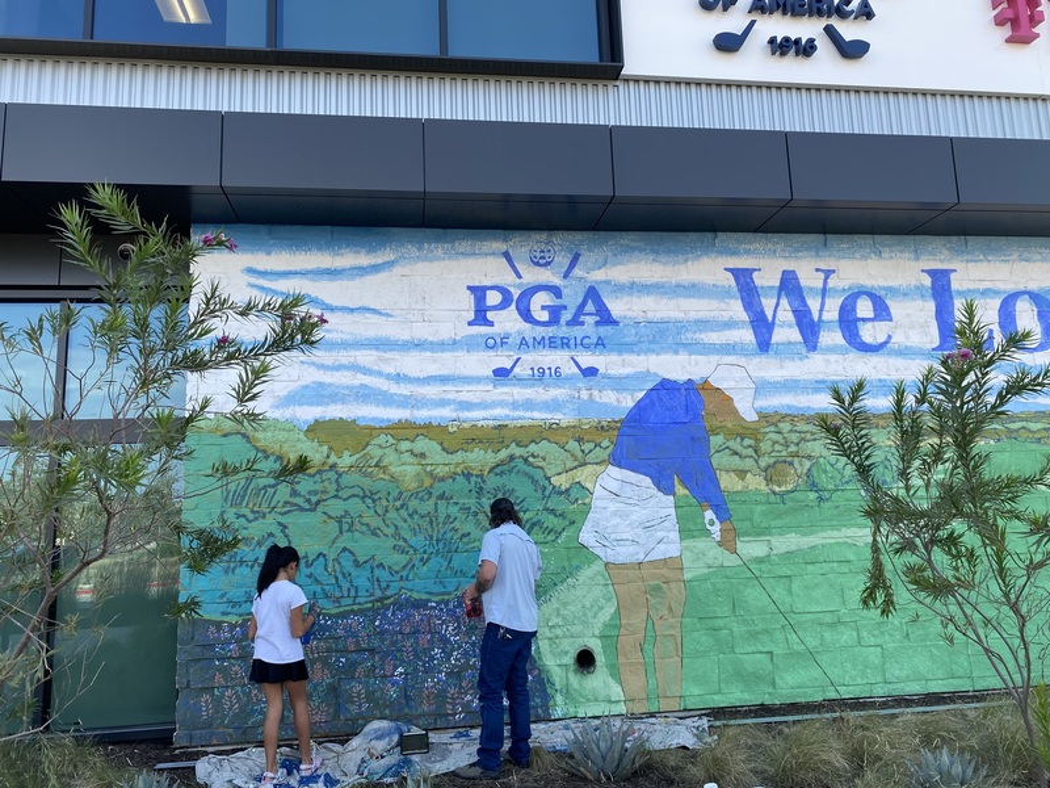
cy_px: 394
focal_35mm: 26
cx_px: 525
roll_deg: +1.5
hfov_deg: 67.3
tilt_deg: +8.8
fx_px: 789
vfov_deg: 53.1
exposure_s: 1/666
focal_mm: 4.25
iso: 32
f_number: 1.8
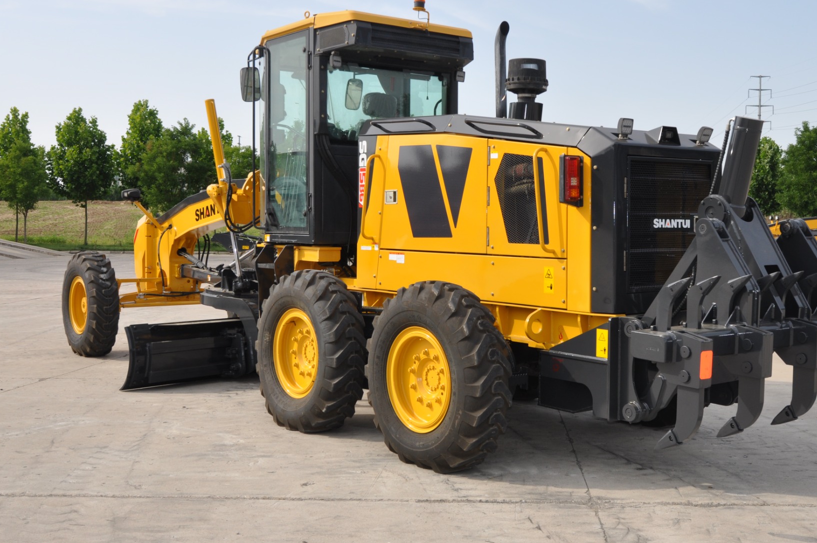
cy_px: 241
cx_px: 468
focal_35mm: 44
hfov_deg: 44.4
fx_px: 997
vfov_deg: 30.4
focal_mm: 24
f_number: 10
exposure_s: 1/200
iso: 200
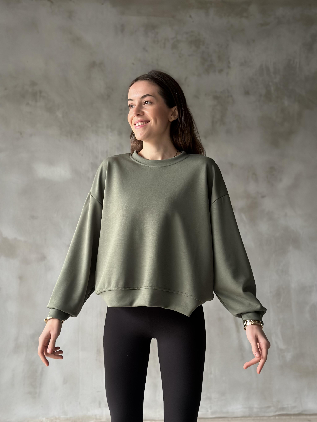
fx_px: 586
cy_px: 211
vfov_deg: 39.7
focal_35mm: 48
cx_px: 158
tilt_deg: +3.4
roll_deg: -0.3
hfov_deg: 30.3
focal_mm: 6.86
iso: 320
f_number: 1.78
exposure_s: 1/60
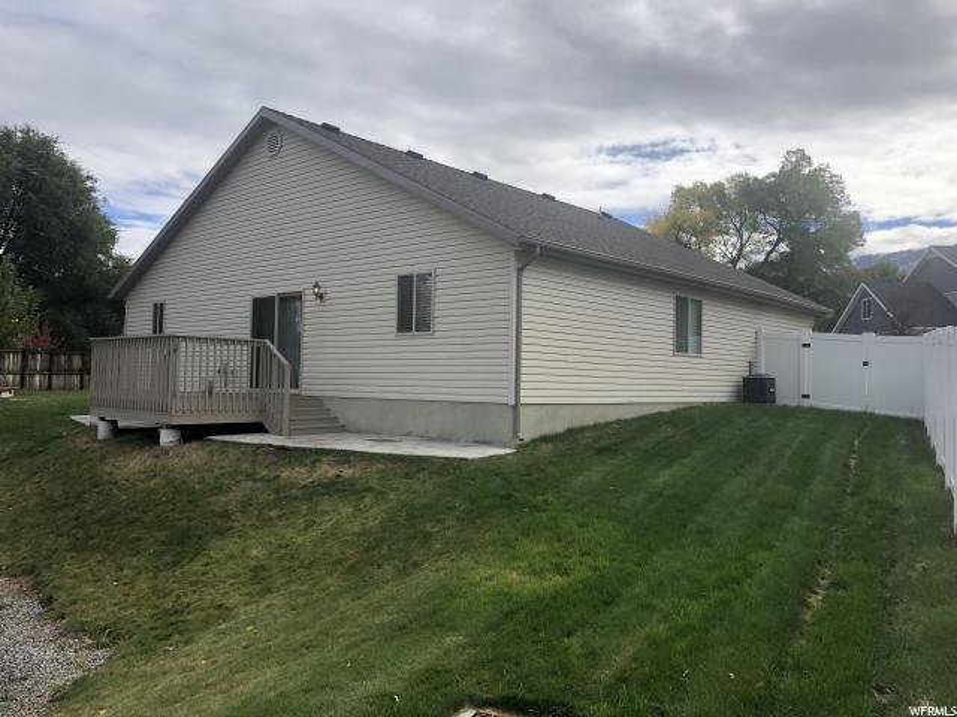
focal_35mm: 28
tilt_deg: +2.7
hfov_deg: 63.4
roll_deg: -0.6
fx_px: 774
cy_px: 358
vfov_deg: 49.7
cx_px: 478
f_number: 1.8
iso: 20
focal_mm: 3.99
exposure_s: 1/2183
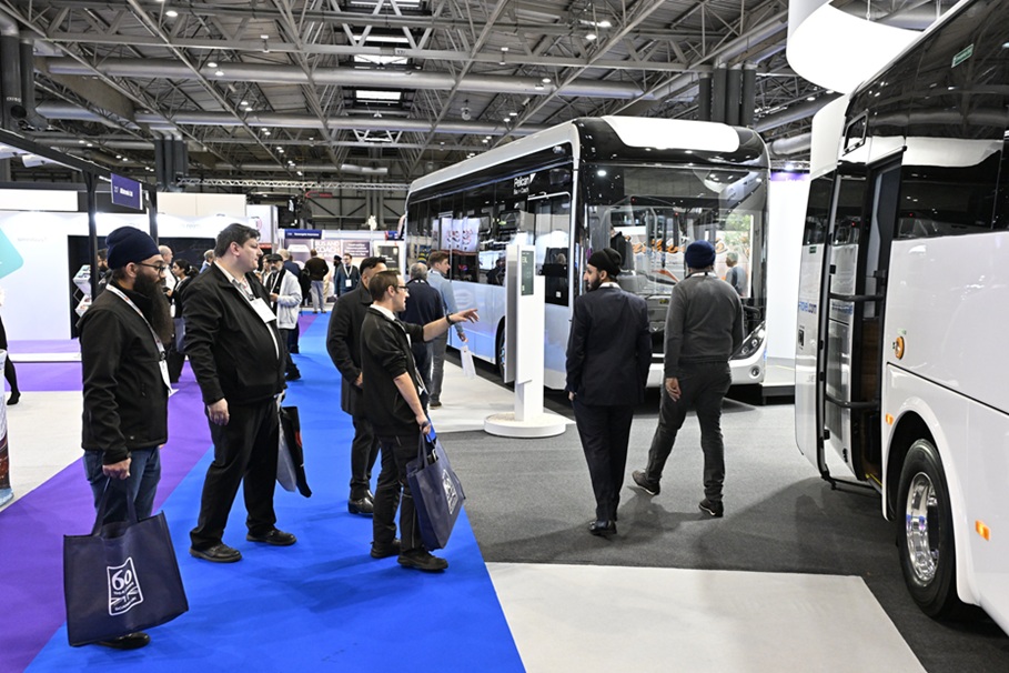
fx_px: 813
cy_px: 336
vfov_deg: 45.0
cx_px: 504
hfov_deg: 63.7
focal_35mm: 29
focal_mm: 29
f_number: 5
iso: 4000
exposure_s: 1/160
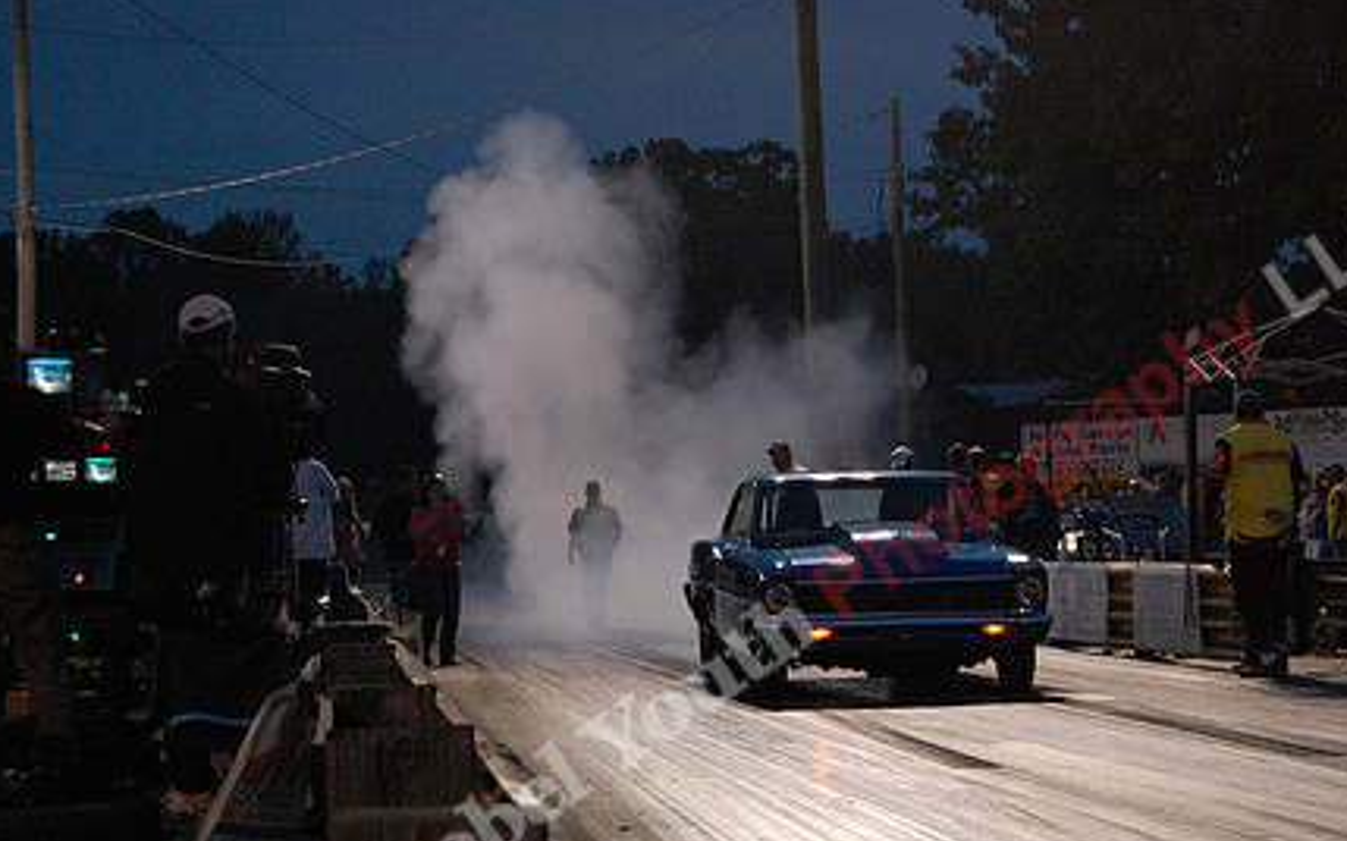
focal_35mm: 114
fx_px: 4173
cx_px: 870
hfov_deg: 18.3
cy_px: 593
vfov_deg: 11.5
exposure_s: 1/60
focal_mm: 55
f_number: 5.6
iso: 1400
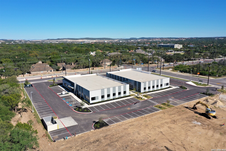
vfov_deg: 46.4
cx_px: 113
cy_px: 76
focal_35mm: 28
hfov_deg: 65.5
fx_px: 176
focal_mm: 10.26
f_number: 5.6
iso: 100
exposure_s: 1/640
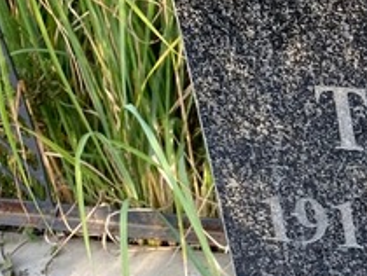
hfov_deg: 17.3
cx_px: 589
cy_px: 72
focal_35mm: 99
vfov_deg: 14.9
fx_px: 1051
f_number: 1.8
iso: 32
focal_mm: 4.25
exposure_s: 1/201
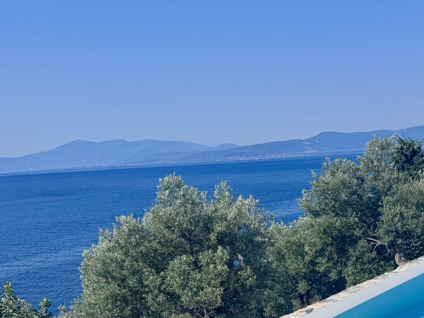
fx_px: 686
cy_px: 317
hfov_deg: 33.1
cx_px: 355
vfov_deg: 24.9
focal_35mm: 56
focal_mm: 6.76
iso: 80
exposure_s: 1/6410
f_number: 1.78
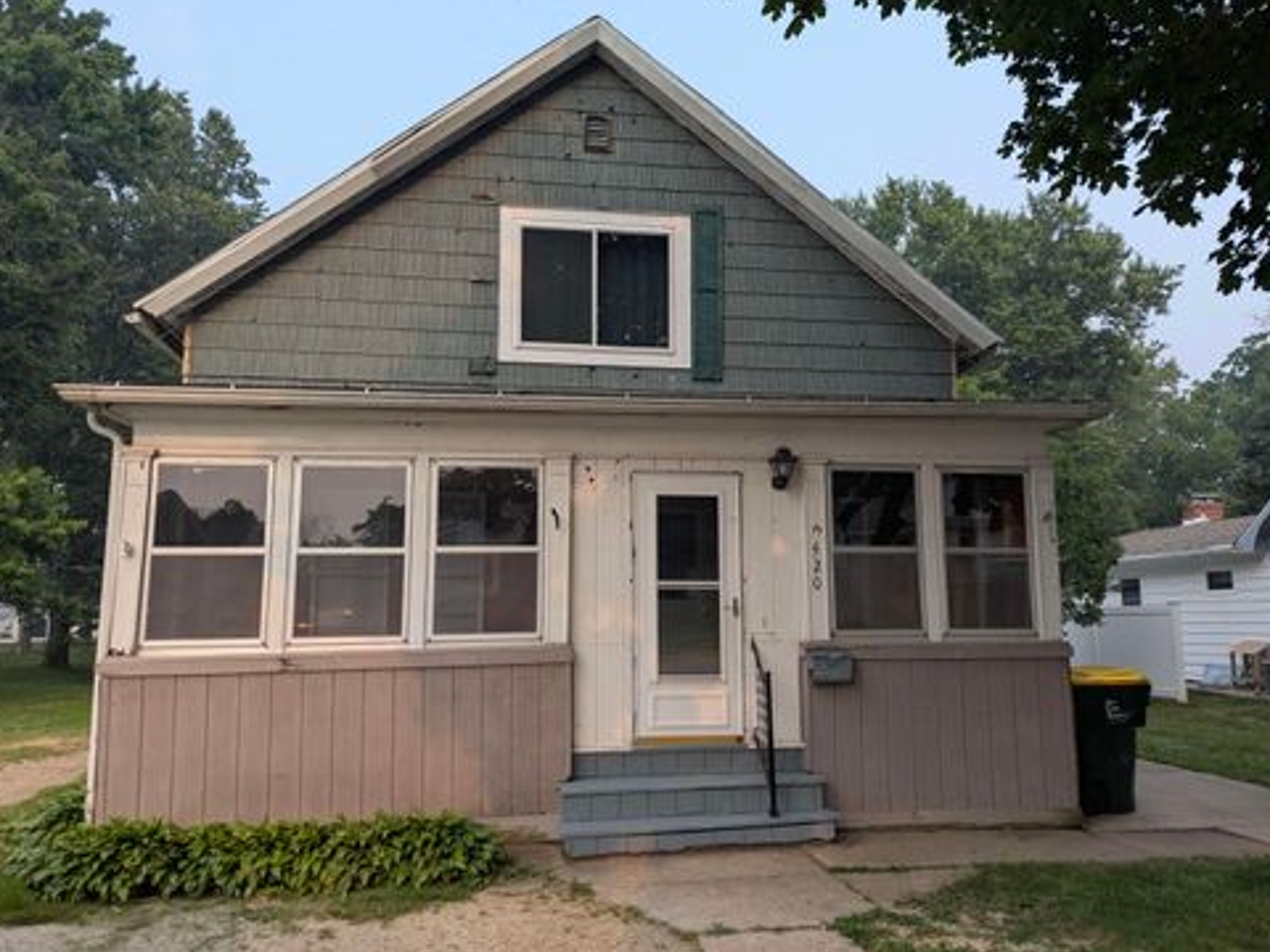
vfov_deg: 54.9
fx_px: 917
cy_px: 484
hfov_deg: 69.4
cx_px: 643
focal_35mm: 25
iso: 48
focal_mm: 6.81
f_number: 1.85
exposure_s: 1/658
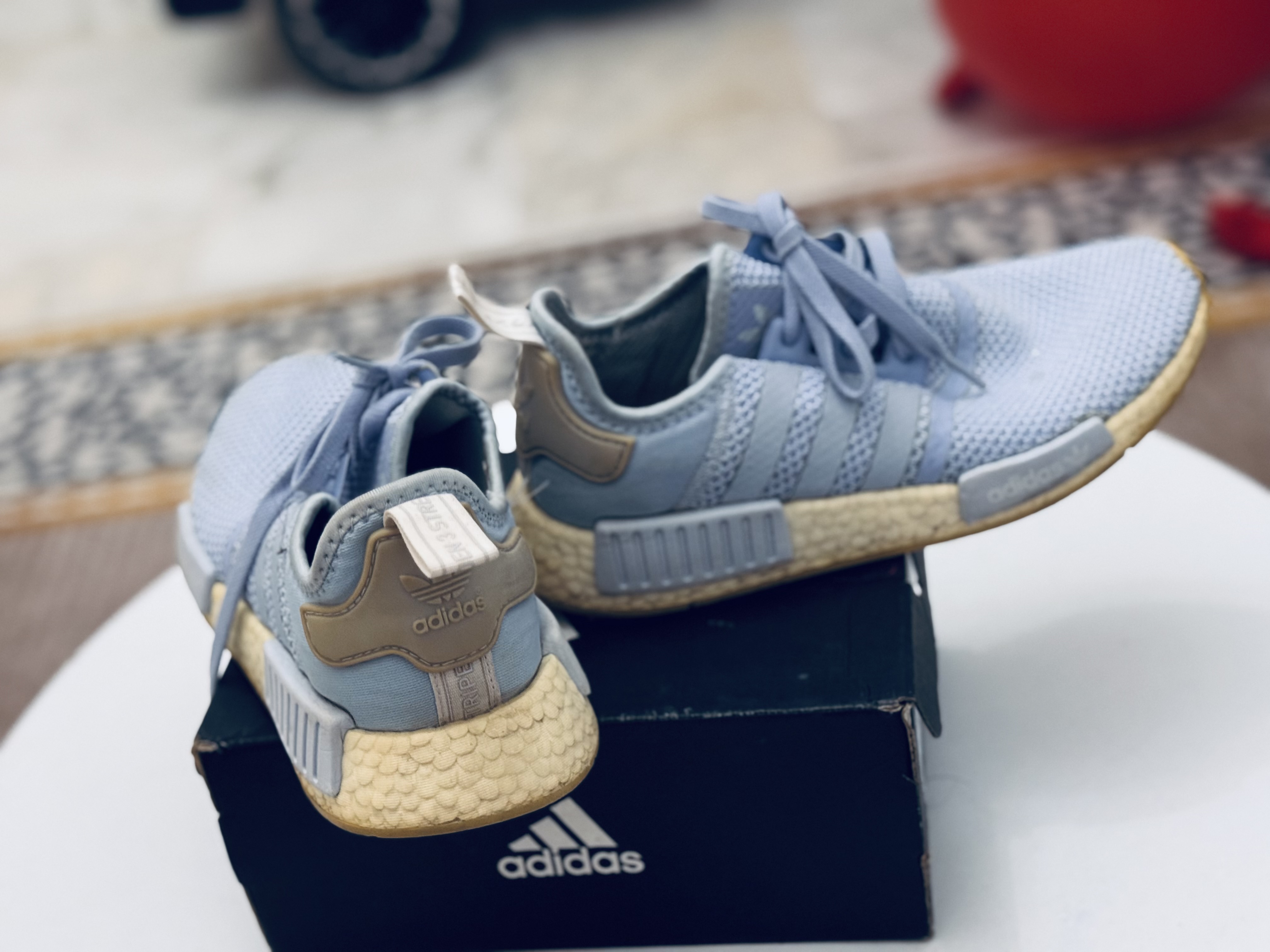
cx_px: 635
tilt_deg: -33.0
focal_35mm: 48
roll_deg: +11.5
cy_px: 476
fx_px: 1761
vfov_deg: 30.3
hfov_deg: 39.7
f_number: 1.78
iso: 640
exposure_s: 1/25
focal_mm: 6.76
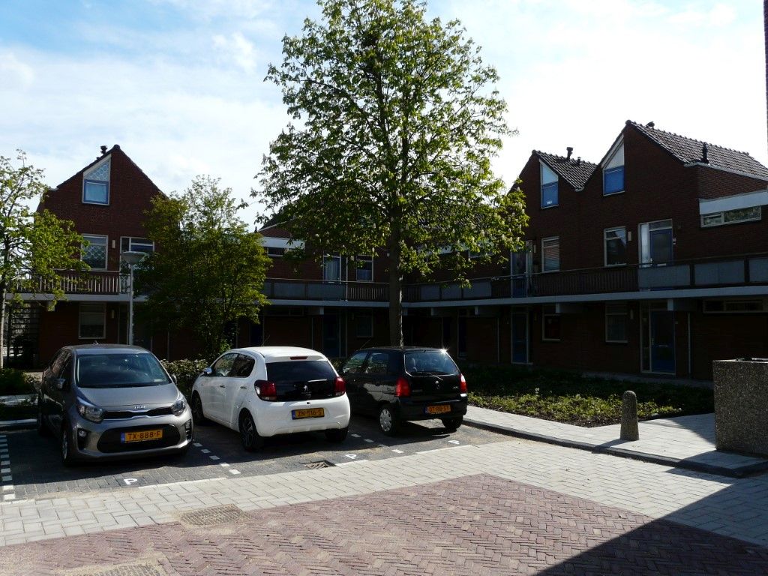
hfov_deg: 63.4
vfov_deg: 49.7
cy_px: 288
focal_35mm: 28
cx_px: 384
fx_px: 621
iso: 100
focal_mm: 4.6
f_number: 5.6
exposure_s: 1/400
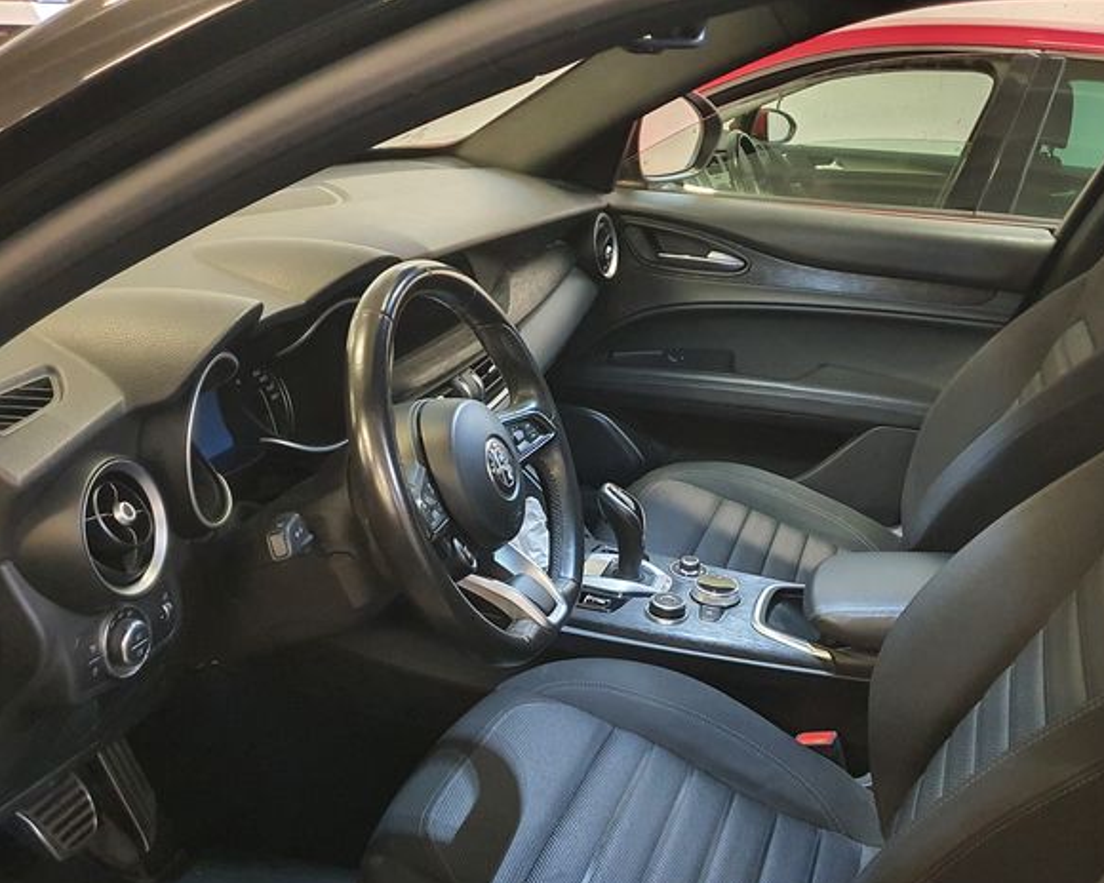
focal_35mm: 35
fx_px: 1144
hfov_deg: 51.3
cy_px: 567
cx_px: 638
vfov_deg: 41.8
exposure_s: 1/17
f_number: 1.5
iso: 640
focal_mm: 4.3
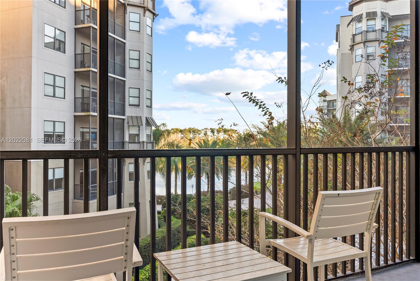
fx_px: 327
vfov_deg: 46.4
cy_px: 140
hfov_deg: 65.5
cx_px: 210
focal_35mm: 28
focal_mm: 28
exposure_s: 1/3
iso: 160
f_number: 9
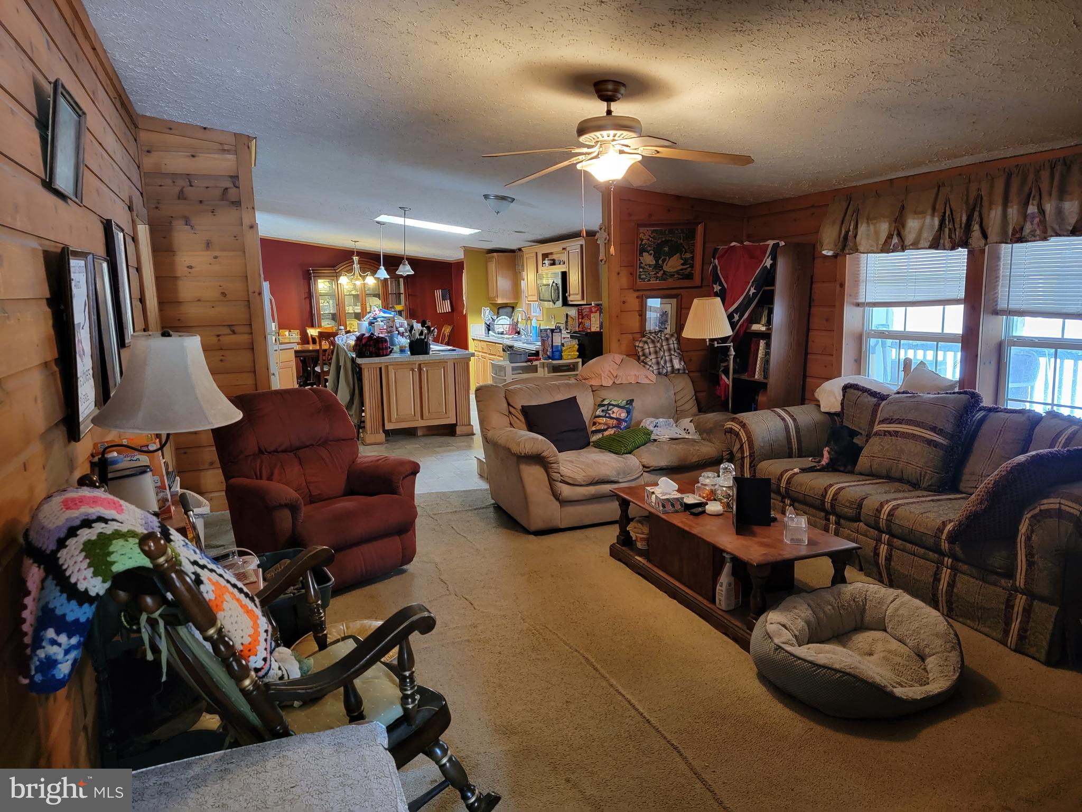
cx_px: 541
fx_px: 750
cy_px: 406
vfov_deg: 56.8
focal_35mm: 24
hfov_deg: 71.6
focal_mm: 6.7
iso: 320
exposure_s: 1/40
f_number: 1.8
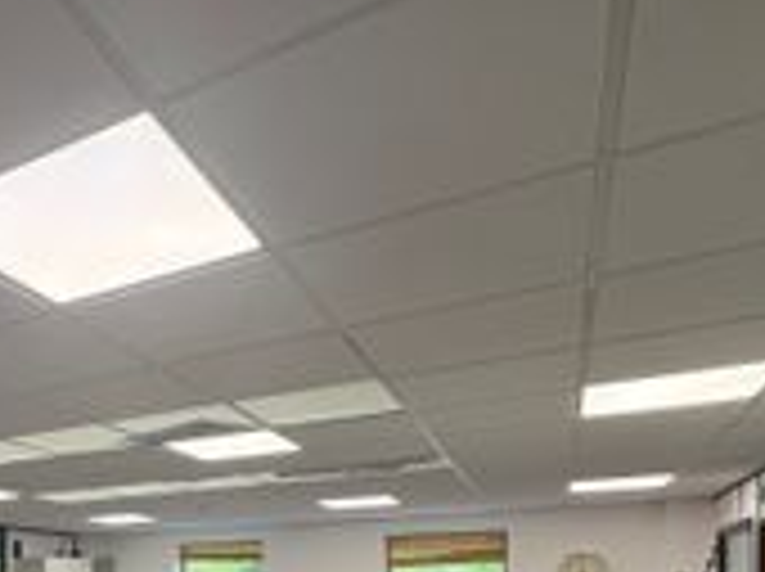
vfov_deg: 37.1
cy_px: 604
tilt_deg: -1.1
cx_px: 54
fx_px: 728
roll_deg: +0.5
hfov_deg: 48.6
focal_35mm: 33
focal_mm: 2.22
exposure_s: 1/100
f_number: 2.2
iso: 200
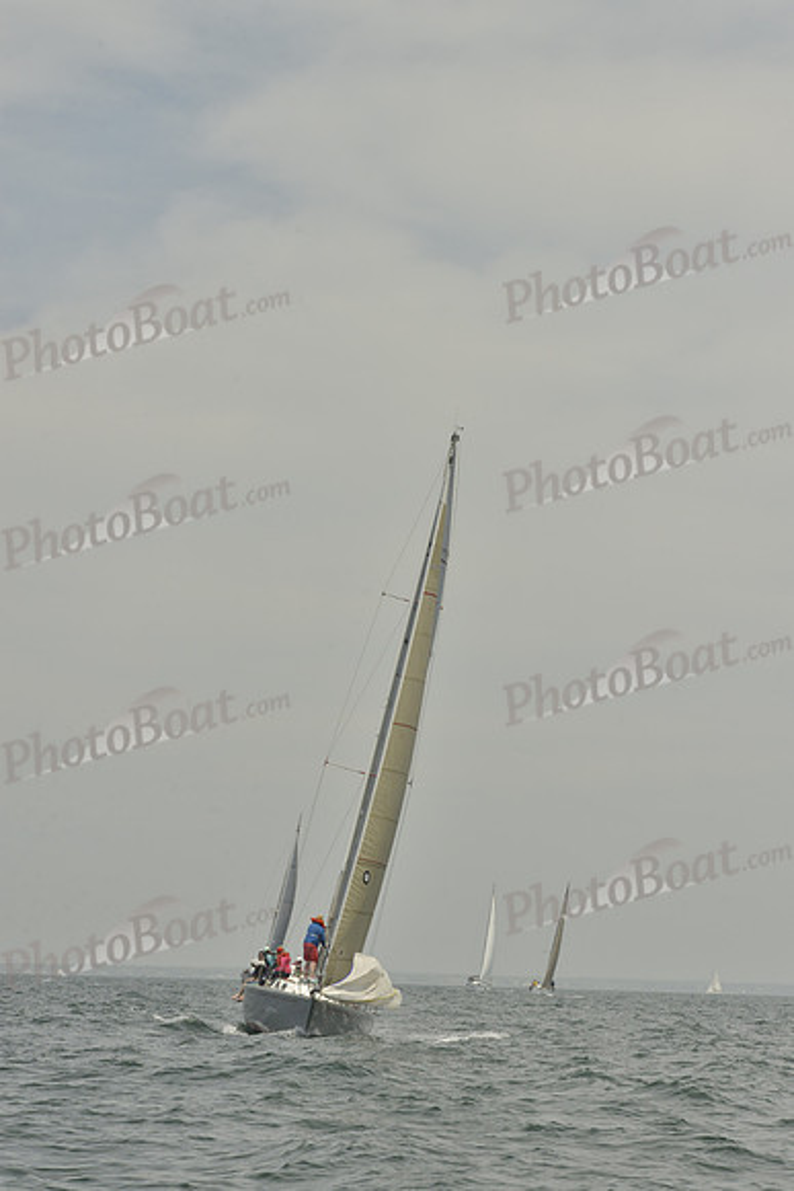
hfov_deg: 15.9
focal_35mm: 86
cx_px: 397
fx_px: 2843
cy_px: 596
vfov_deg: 23.6
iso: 560
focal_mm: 86
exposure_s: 1/1250
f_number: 14
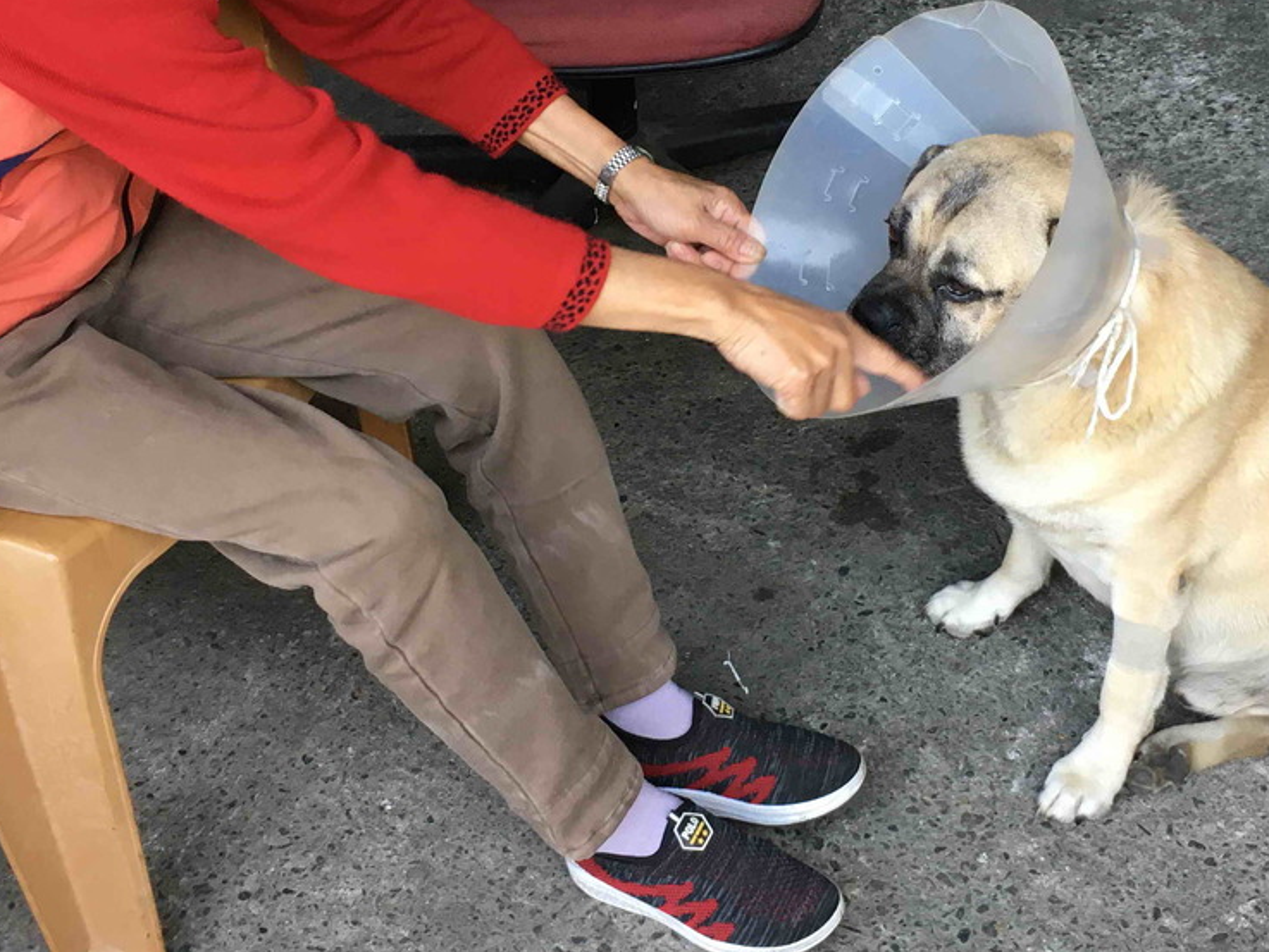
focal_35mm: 59
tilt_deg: -33.8
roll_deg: +3.3
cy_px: 283
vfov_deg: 24.6
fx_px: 2163
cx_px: 744
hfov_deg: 32.6
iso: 25
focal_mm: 4.15
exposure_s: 1/40
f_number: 2.2
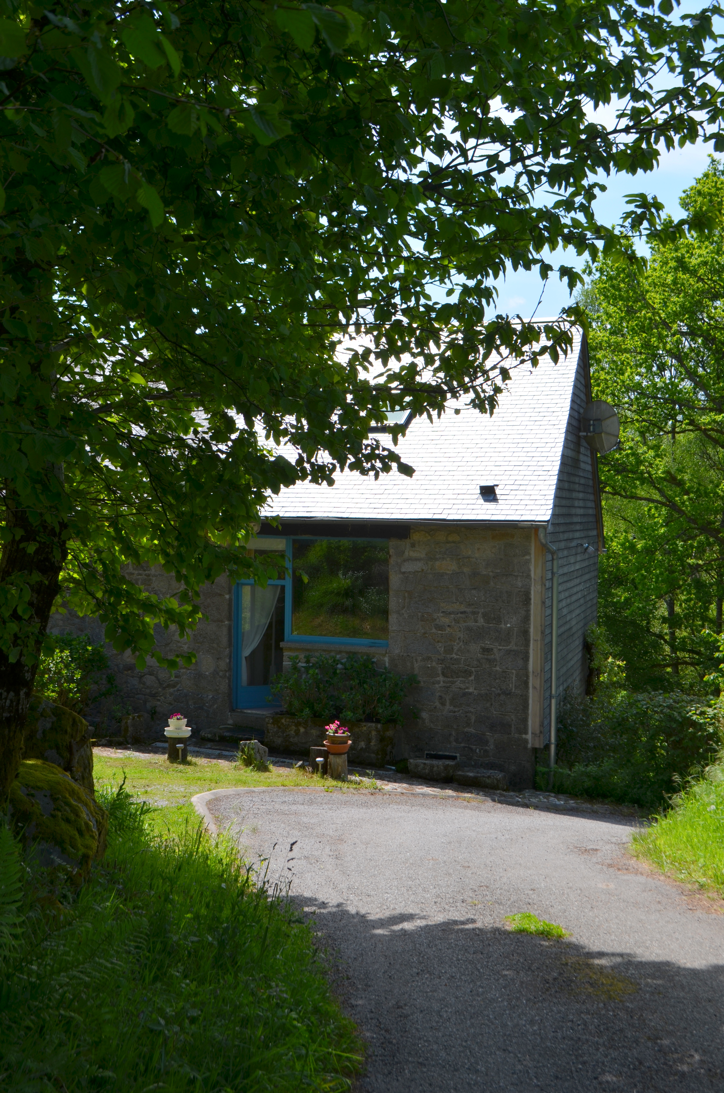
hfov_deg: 28.0
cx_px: 362
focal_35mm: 48
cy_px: 546
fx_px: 1454
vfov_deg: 41.2
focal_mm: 32
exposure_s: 1/250
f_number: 8
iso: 100
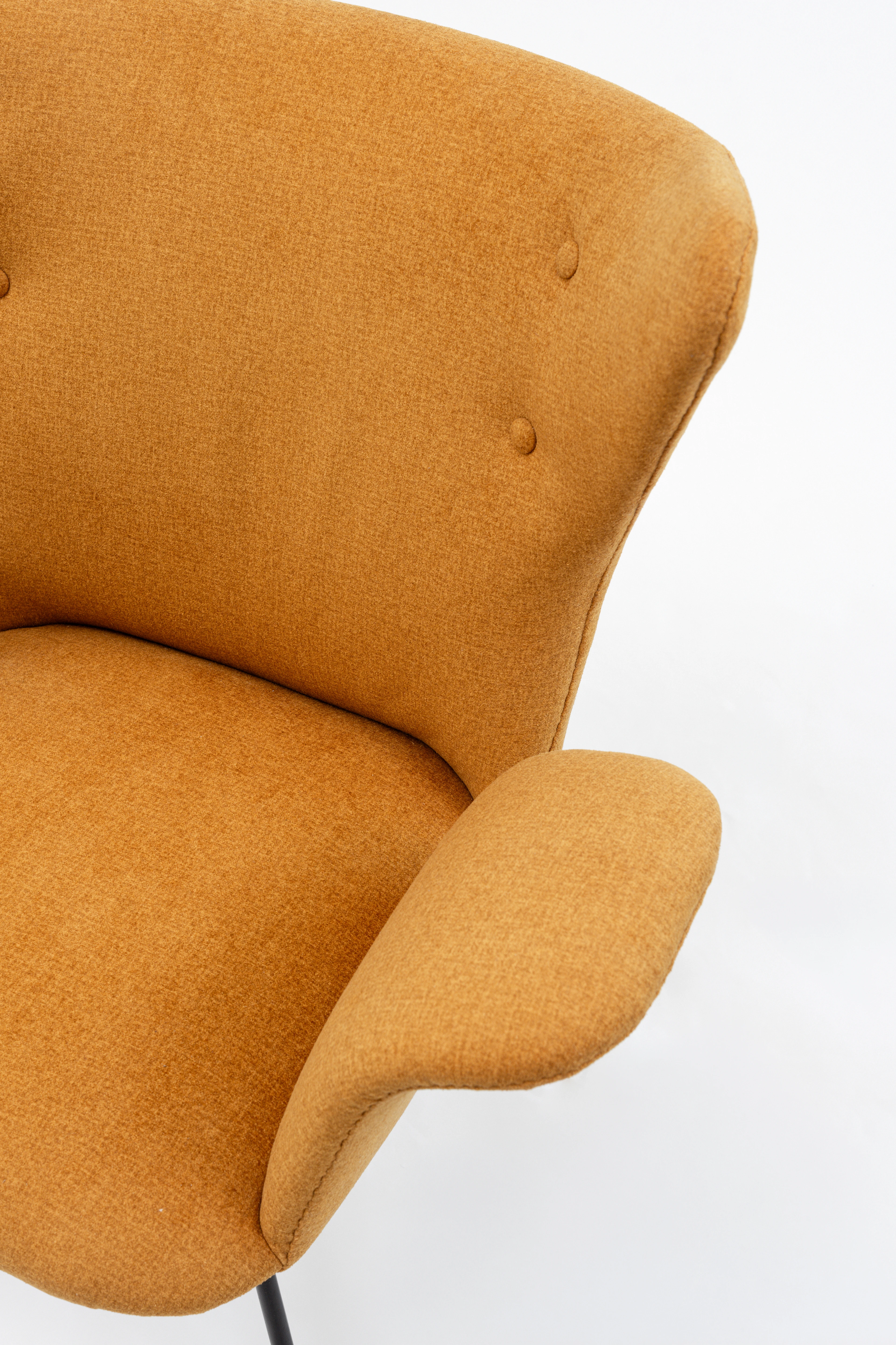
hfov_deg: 27.0
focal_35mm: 50
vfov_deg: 39.6
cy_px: 672
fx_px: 1867
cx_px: 448
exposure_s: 1/40
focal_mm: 50
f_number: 8
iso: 250
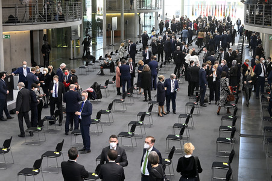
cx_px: 136
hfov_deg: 28.9
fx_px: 528
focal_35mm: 70
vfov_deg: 19.4
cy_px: 90
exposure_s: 1/400
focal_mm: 70
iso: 8000
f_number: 5.6
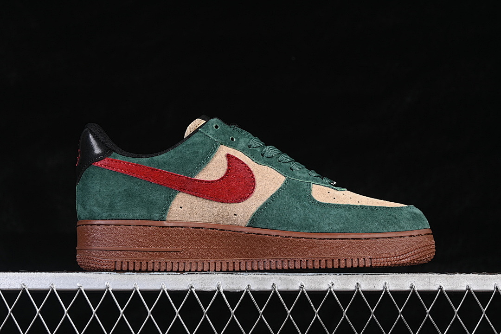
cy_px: 167
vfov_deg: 18.2
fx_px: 1044
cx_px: 250
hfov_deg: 27.0
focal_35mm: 75
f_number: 6.3
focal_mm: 50
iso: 160
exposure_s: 1/60
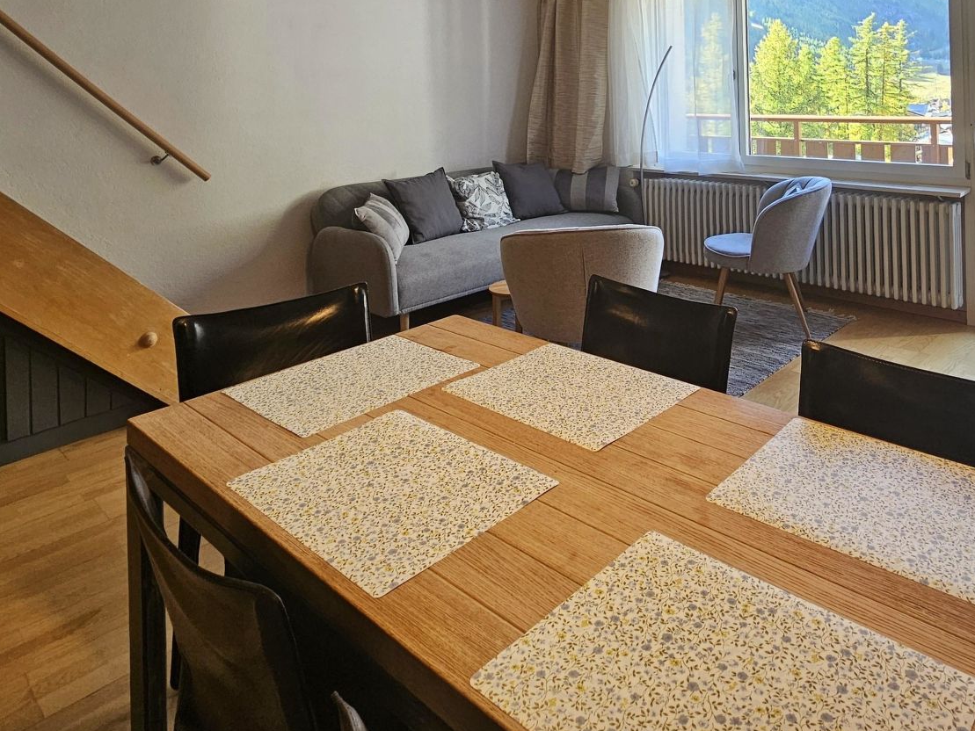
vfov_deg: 50.1
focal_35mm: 24
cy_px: 65
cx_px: 605
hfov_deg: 70.5
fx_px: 676
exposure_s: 1/50
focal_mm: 2.2
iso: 50
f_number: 2.2
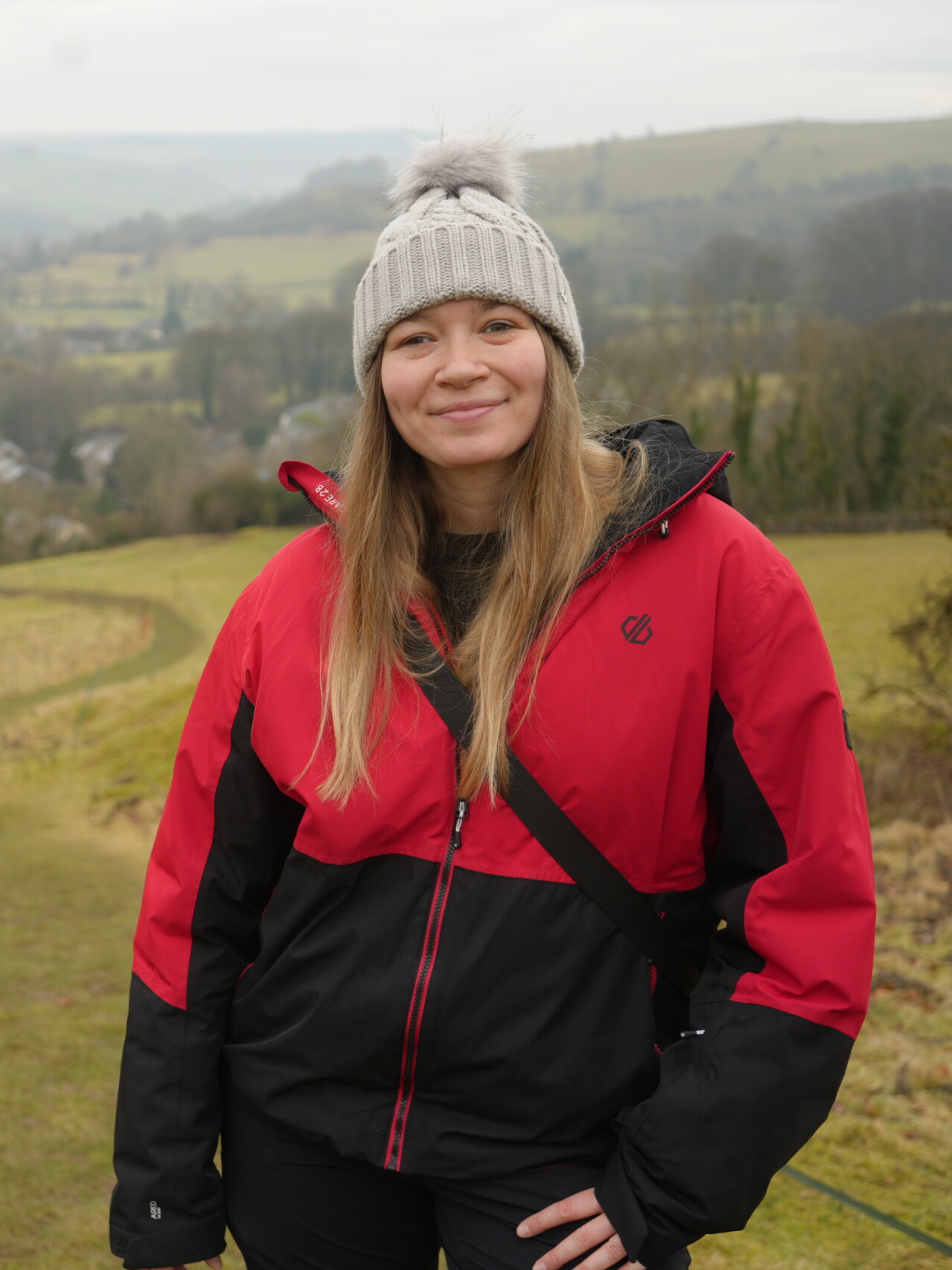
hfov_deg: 24.2
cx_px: 22
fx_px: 2127
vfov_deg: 33.2
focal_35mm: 58
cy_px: 635
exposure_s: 1/160
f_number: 4
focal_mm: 40
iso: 160
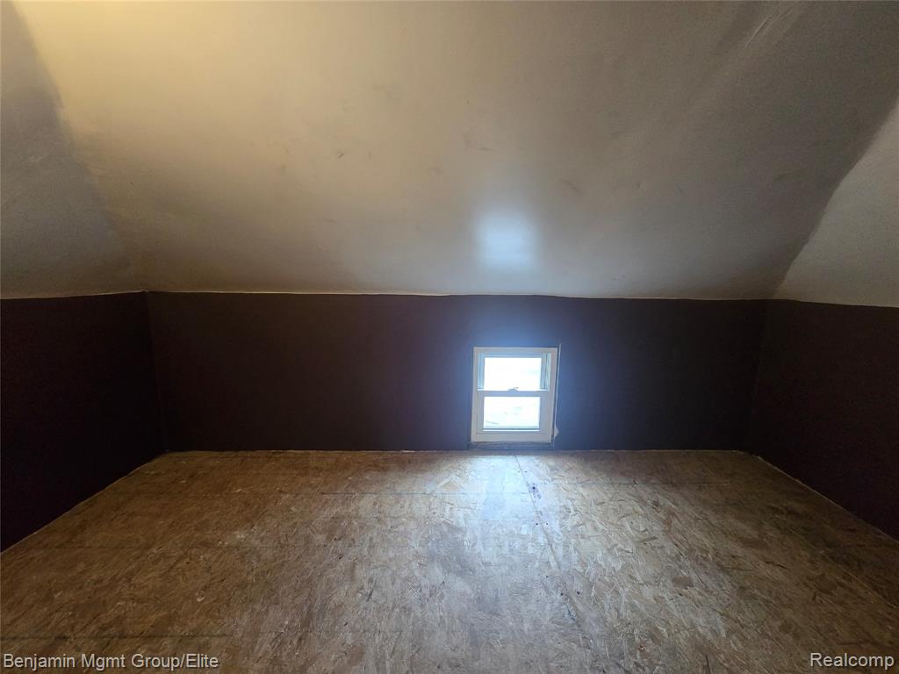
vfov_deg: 89.9
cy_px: 337
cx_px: 450
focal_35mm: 13
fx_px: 338
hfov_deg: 106.2
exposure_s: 1/60
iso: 640
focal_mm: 2.2
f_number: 2.2
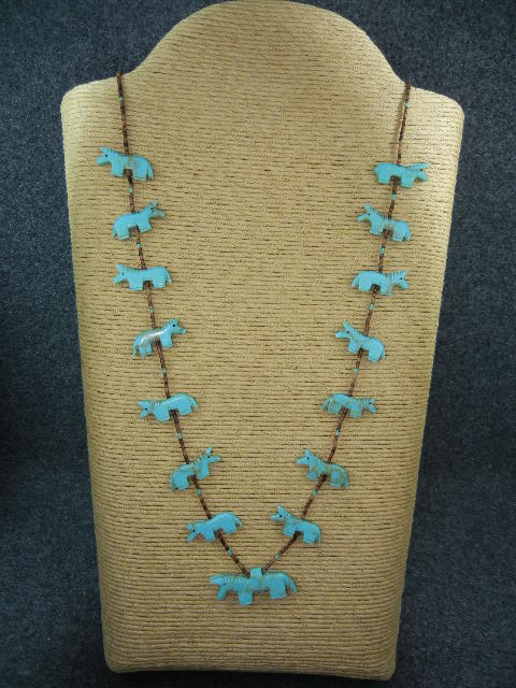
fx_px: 596
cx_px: 258
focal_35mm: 30
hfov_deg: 46.8
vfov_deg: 60.0
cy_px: 344
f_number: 3.5
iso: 203
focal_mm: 5.4
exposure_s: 1/30
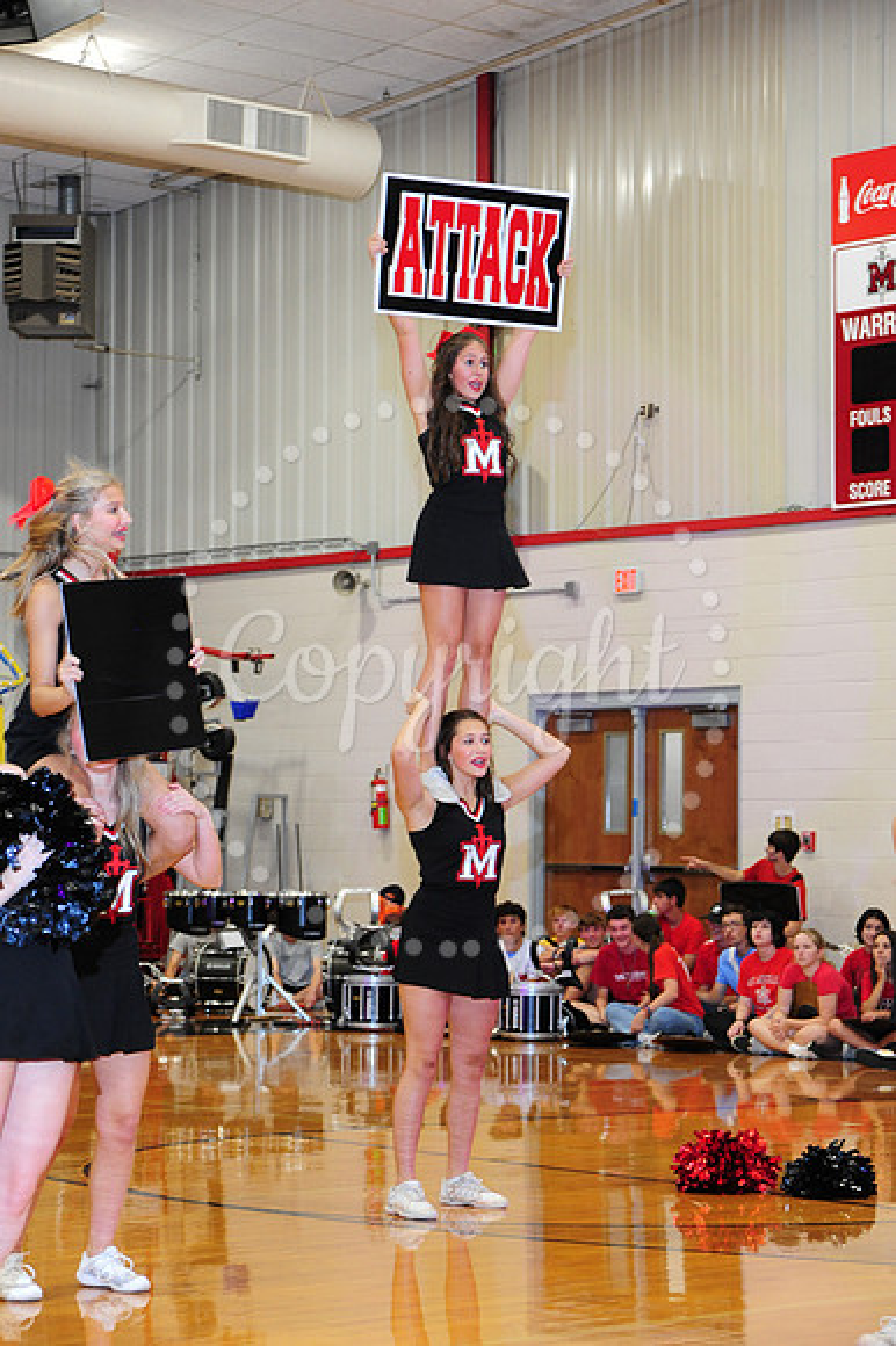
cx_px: 448
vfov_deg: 28.9
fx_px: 2616
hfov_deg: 19.4
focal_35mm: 70
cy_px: 673
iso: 2000
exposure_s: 1/60
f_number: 7.1
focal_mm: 70
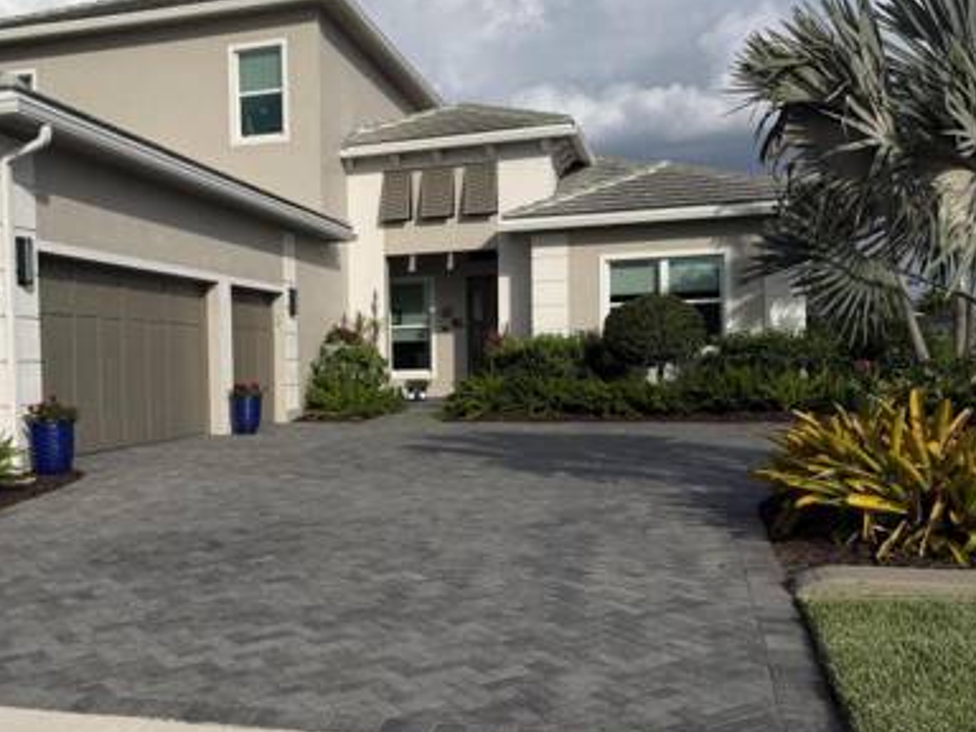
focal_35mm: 40
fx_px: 1128
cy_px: 399
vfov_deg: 35.9
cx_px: 259
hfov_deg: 45.4
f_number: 1.78
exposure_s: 1/6711
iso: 80
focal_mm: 6.76
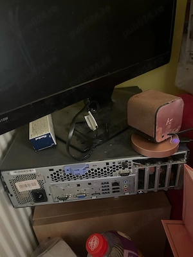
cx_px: 96
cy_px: 128
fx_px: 193
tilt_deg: -28.4
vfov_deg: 67.3
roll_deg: +6.9
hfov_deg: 53.1
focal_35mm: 26
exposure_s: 1/16
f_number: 1.6
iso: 1000
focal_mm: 5.1
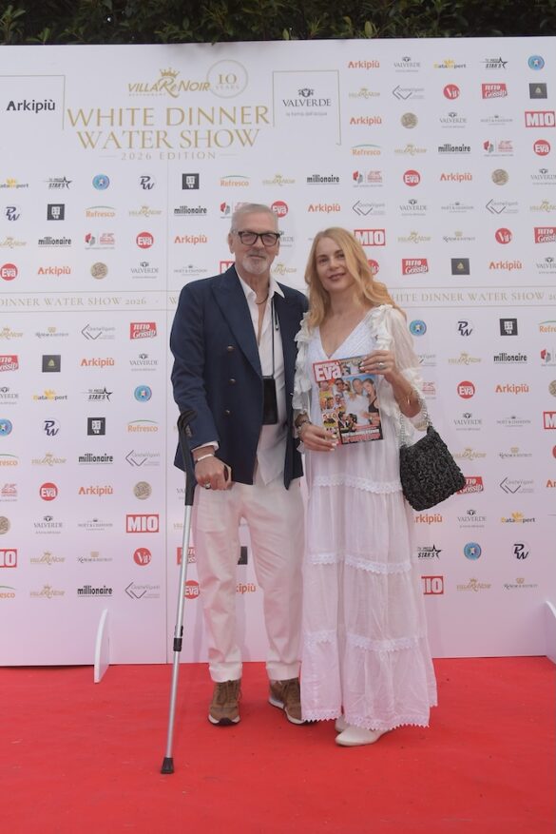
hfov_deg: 36.9
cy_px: 417
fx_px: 834
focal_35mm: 36
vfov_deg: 53.1
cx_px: 278
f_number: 7.1
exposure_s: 1/200
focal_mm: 24
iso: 500
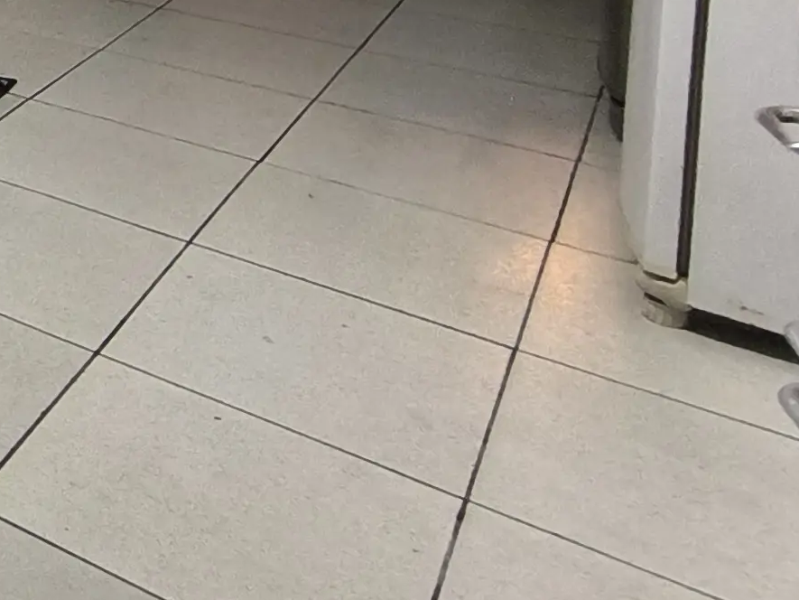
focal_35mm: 59
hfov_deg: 22.4
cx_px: -573
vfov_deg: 20.3
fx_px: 1362
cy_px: -365
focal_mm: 1.65
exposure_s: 1/60
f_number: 2.2
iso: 200
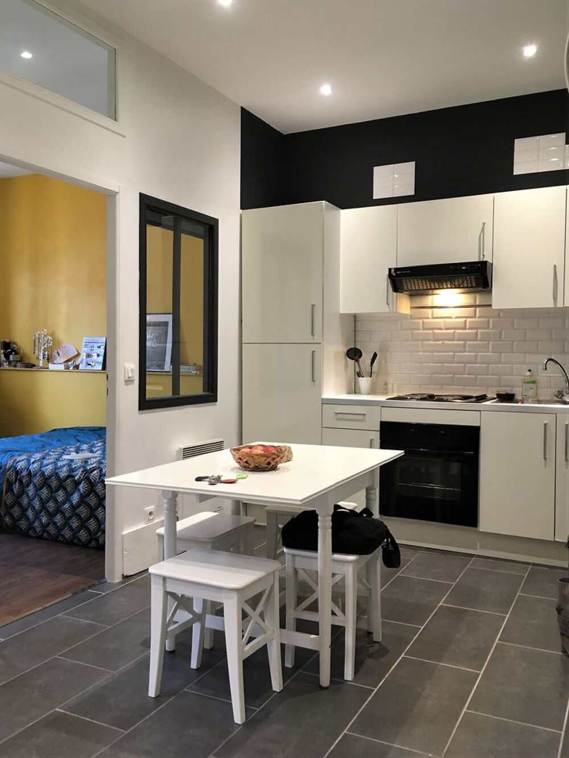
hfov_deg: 48.2
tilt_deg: -2.3
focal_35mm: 29
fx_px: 635
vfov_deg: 61.7
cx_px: 284
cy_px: 379
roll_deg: +1.1
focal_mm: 4.15
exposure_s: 1/33
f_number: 2.2
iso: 125
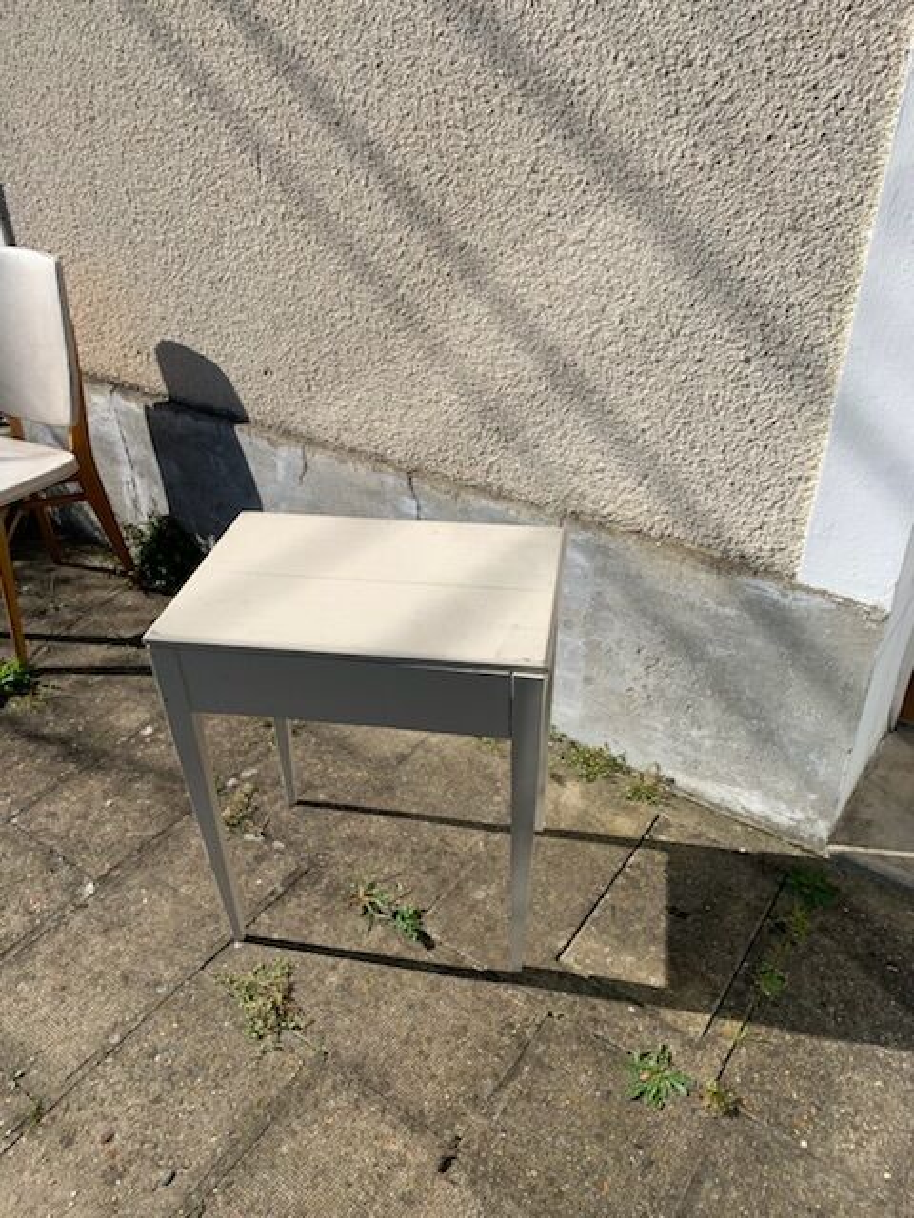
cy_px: 609
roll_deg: +1.5
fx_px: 915
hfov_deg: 53.1
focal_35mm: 26
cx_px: 457
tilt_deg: -28.2
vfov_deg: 67.3
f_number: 1.8
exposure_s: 1/3650
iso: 25
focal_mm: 4.25
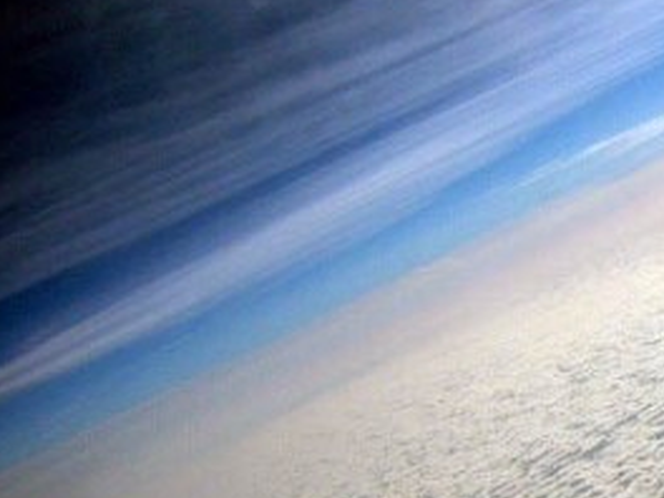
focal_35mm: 79
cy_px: 209
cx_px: 738
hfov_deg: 23.2
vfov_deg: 18.6
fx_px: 1515
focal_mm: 5.8
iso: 50
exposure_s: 1/400
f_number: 8
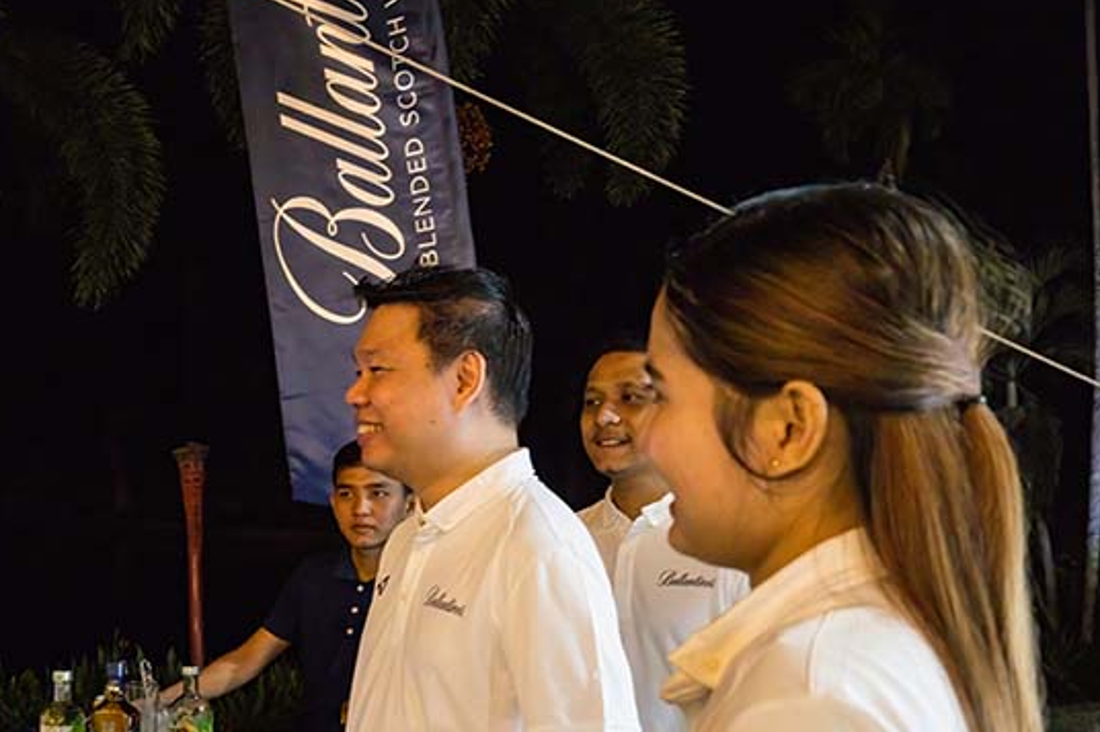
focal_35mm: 43
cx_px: 242
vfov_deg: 30.5
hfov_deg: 43.6
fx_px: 1313
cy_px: 568
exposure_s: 1/200
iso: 45600
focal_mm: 24
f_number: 6.3
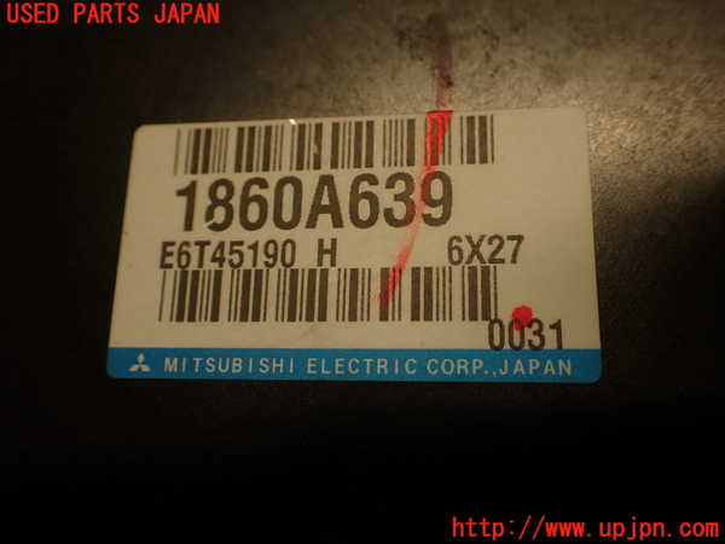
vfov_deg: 44.2
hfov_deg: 56.8
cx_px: 362
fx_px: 670
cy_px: 272
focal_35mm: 32
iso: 200
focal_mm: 5.79
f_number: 2.4
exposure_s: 1/60
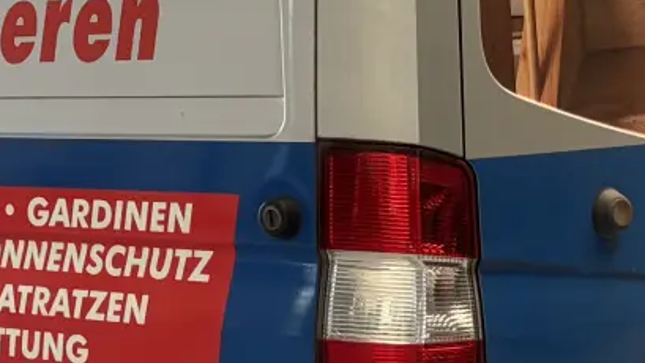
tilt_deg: -0.8
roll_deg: +1.6
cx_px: -107
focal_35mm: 133
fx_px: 2275
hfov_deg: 15.6
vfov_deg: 9.1
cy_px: 139
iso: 50
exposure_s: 1/147
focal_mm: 5.96
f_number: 1.6
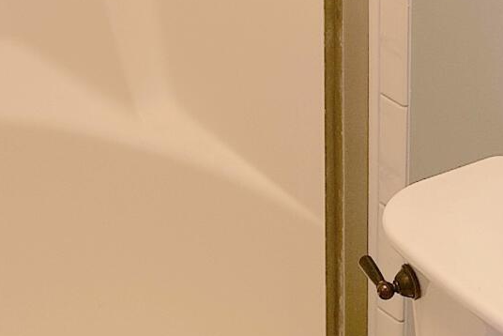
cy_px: 221
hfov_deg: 14.5
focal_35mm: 140
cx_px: 443
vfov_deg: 9.8
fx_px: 1957
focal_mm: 25
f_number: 2.8
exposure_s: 1/50
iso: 320
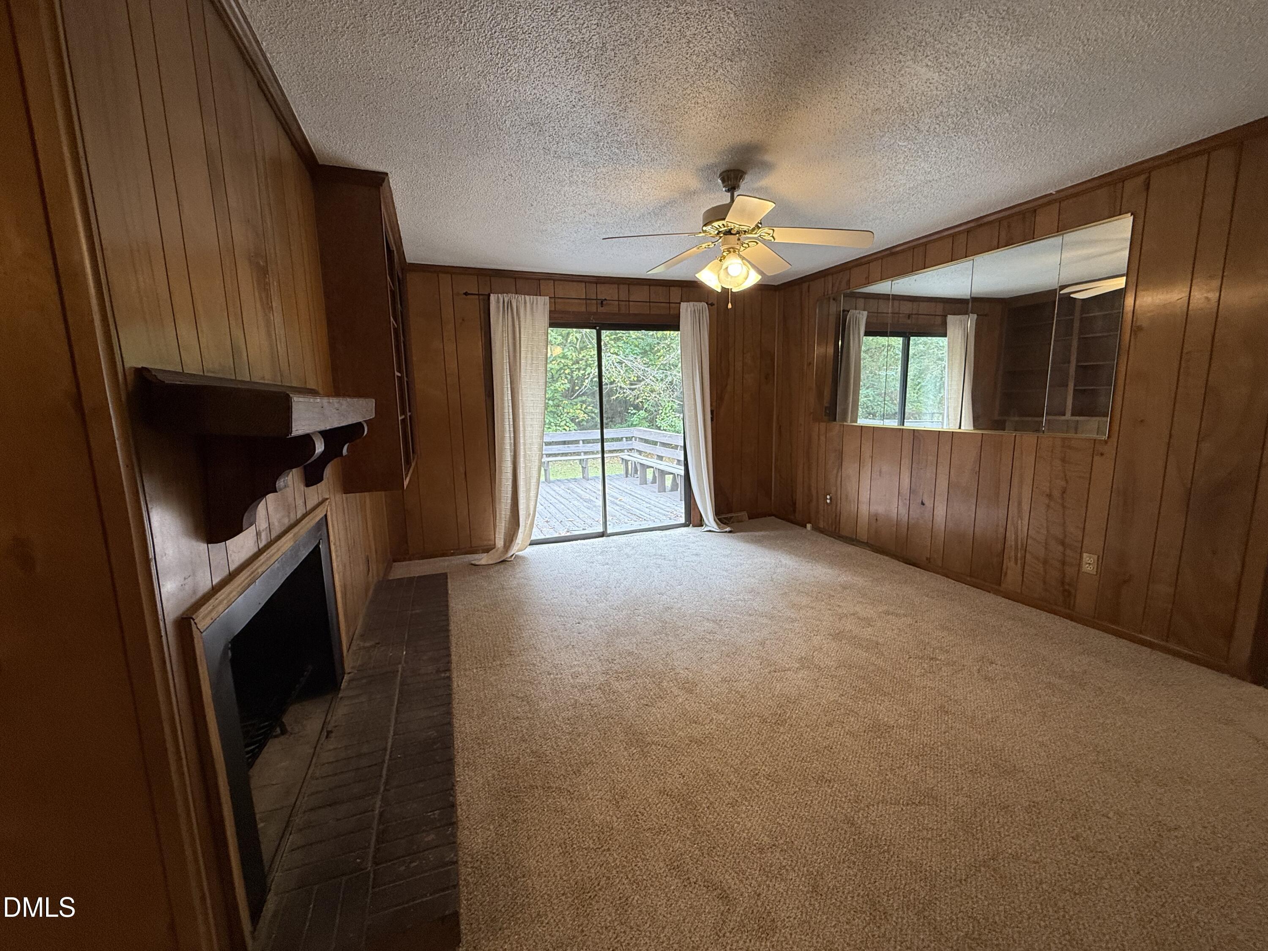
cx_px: 634
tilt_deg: -8.4
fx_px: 513
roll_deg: +0.9
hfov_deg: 102.1
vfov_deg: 85.7
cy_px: 476
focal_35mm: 14
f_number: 2.2
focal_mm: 2.22
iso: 125
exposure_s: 1/120
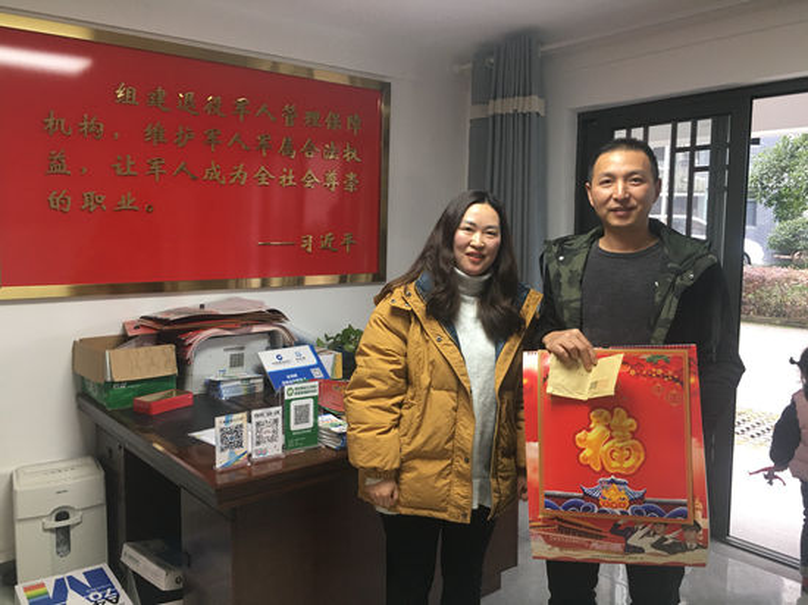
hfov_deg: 61.7
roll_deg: +0.3
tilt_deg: -3.0
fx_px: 677
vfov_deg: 48.2
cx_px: 404
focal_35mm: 29
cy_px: 302
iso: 64
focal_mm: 4.15
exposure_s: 1/33
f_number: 2.2
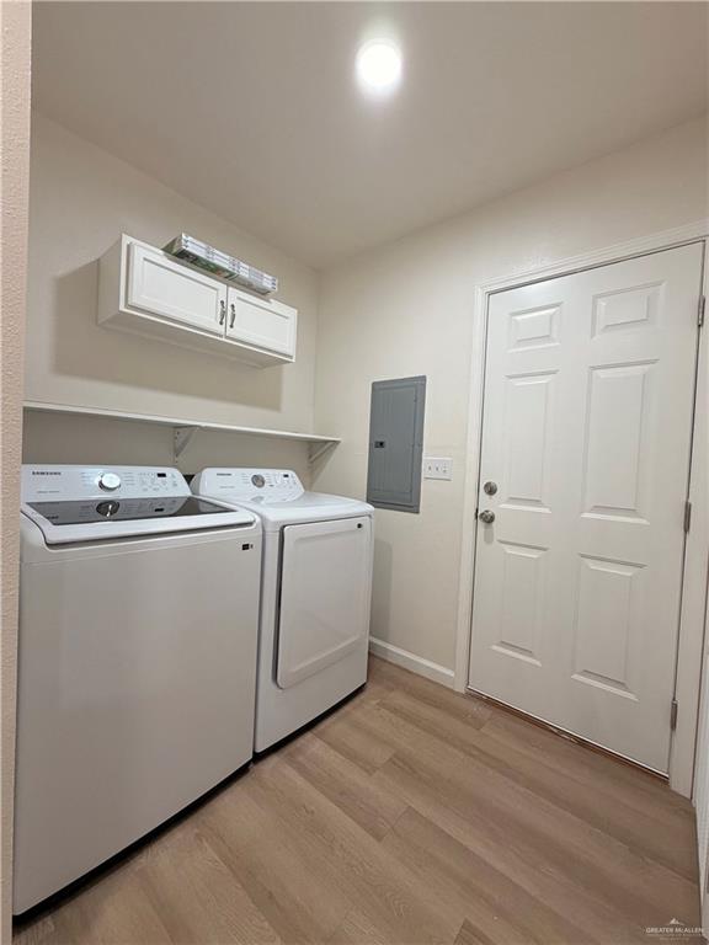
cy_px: 472
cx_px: 354
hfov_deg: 85.7
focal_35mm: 14
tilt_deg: -3.2
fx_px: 382
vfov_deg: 102.1
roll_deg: -3.4
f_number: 2.2
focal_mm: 2.22
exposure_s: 1/120
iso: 250
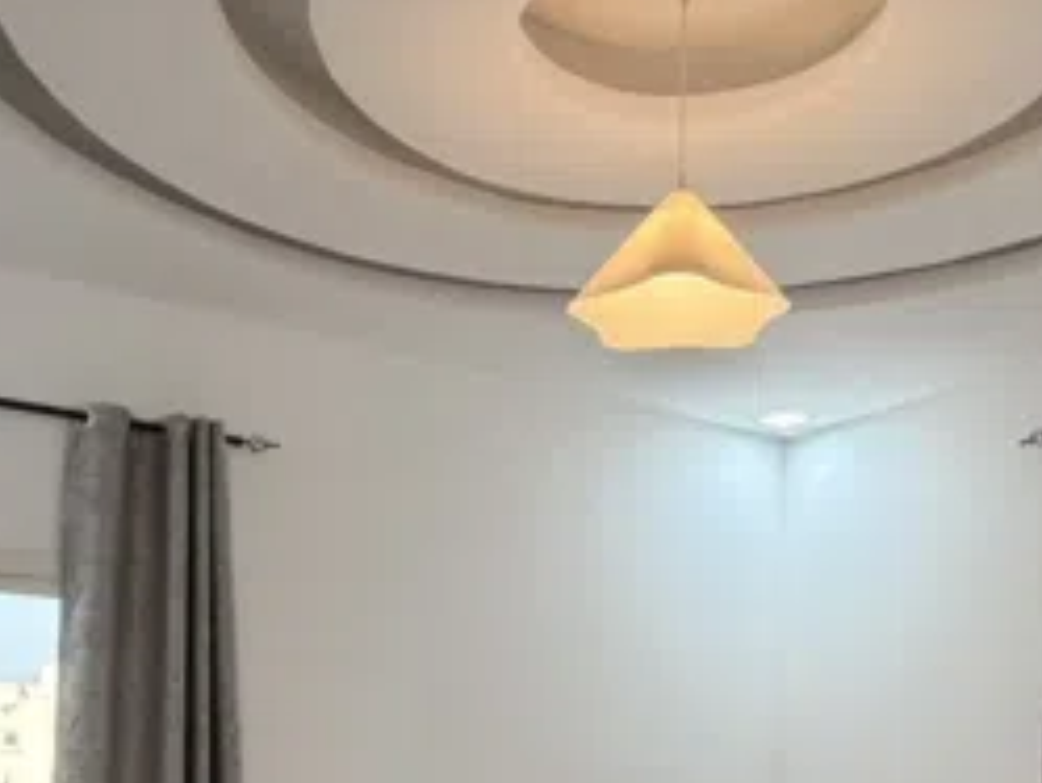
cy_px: 816
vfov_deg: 35.2
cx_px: 485
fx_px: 1084
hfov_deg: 51.3
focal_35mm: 36
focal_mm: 2.22
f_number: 2.2
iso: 250
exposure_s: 1/100
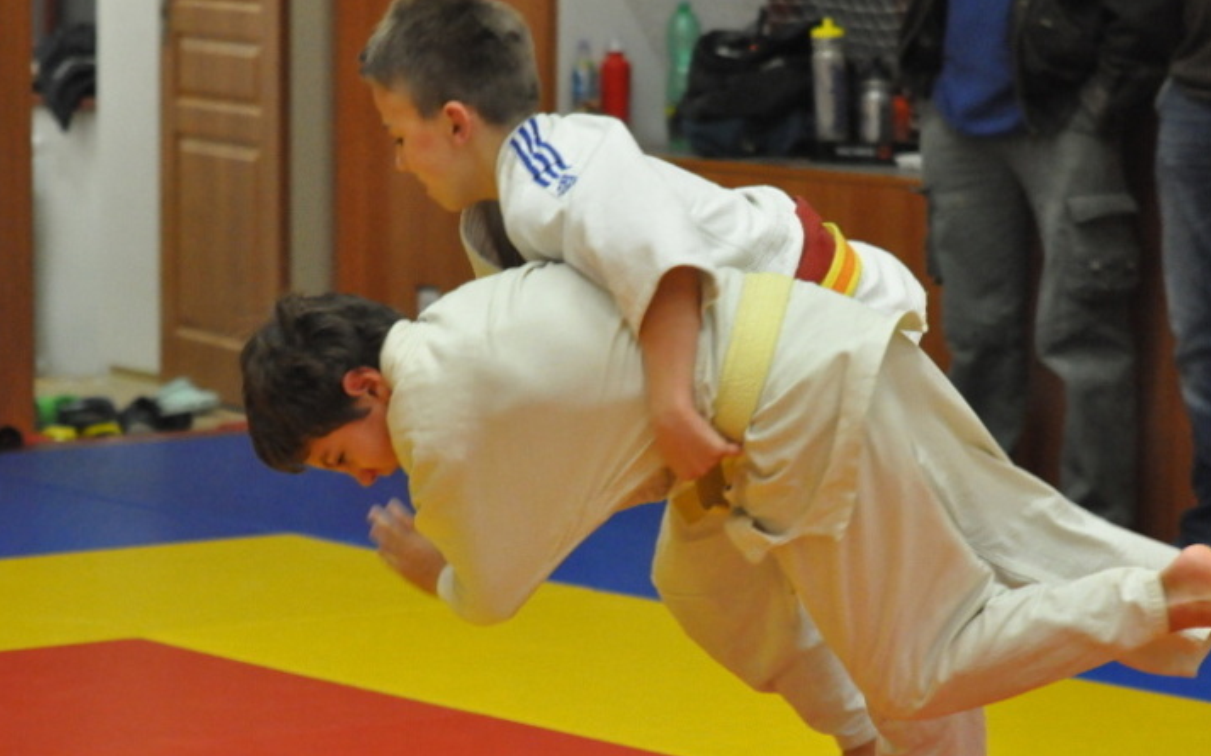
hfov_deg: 13.9
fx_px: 4949
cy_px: 384
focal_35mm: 150
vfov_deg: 8.7
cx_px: 698
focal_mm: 70
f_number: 2.8
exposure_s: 1/320
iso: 2500
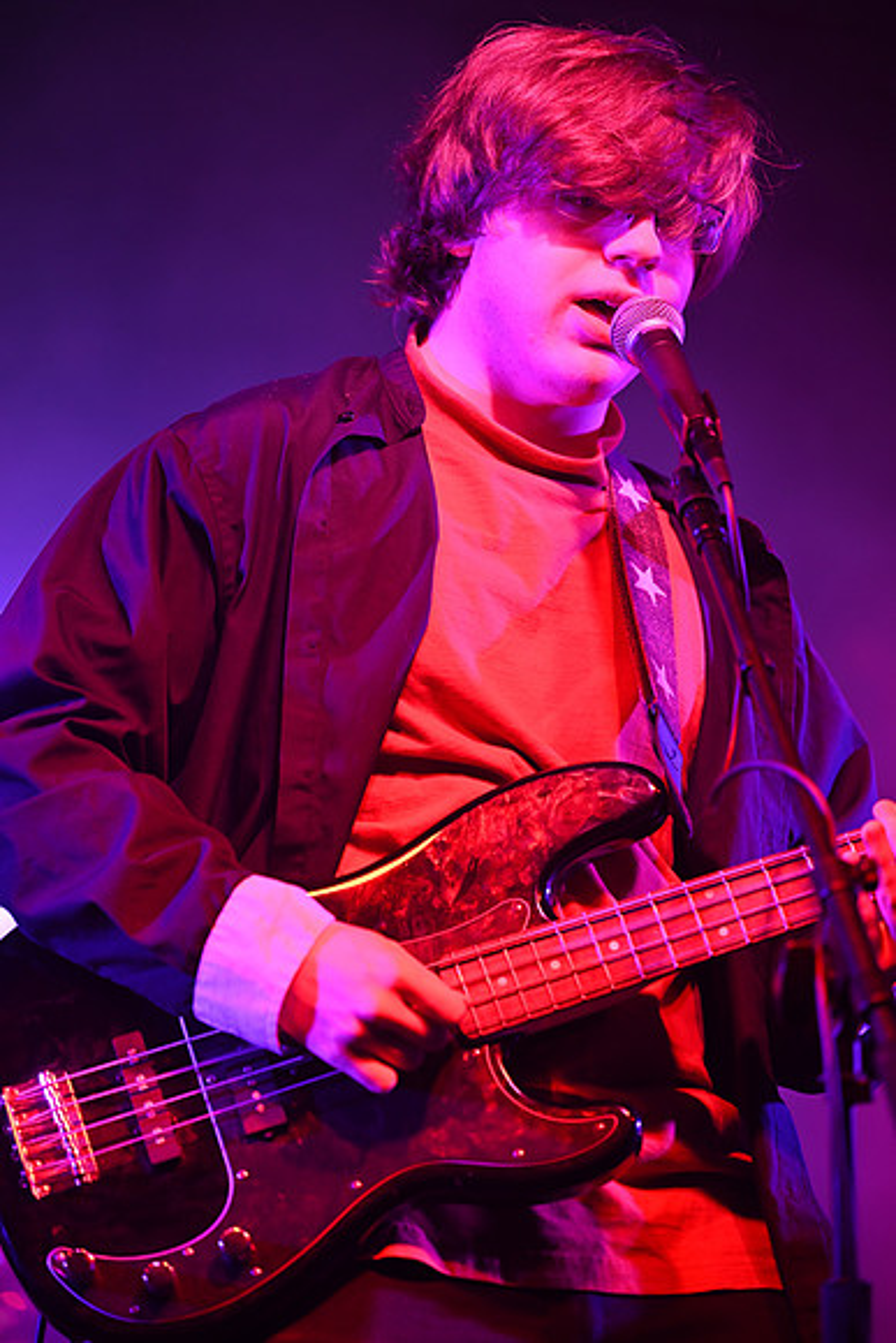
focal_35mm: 130
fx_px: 4850
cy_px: 672
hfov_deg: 10.6
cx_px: 448
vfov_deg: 15.8
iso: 800
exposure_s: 1/320
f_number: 2.8
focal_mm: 130
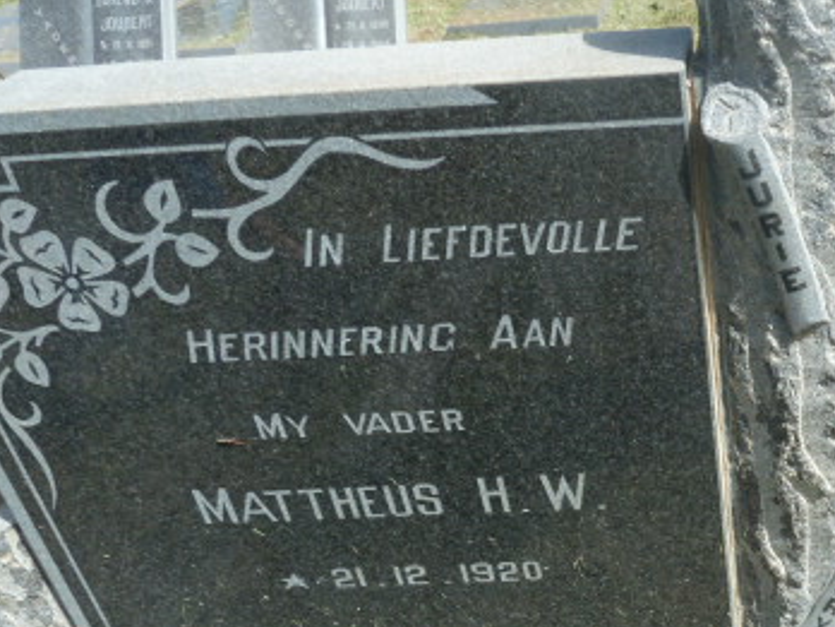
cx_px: 753
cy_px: 567
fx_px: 1110
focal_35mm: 46
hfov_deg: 38.4
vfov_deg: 30.1
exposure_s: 1/320
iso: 80
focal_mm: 4.1
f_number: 4
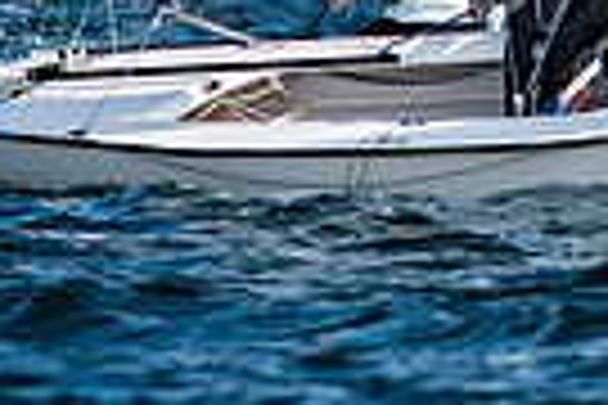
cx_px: 761
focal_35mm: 1938
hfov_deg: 1.1
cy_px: -263
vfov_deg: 0.7
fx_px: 32728
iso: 200
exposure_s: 1/2500
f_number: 5
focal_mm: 300
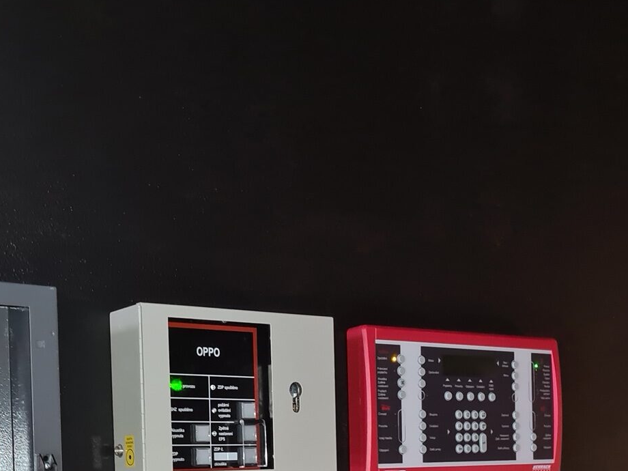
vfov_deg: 24.1
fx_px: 1034
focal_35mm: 57
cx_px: 227
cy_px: 512
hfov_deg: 33.6
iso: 368
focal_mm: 5.4
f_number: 1.8
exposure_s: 1/8
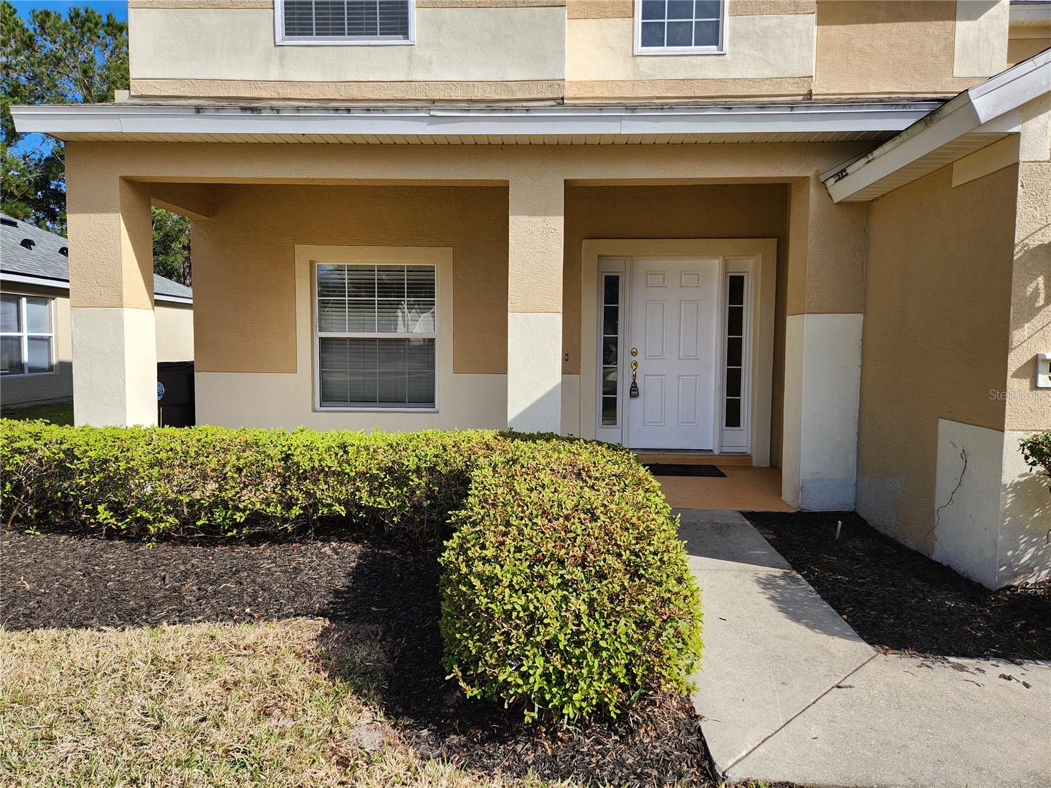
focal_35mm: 23
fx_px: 698
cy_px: 394
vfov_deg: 58.9
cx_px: 526
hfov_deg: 73.9
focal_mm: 5.4
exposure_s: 1/1212
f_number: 1.8
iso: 20
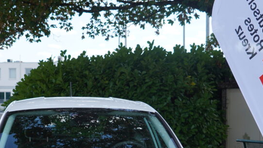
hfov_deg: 23.2
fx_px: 642
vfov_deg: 12.9
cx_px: 134
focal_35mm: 92
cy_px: 156
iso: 100
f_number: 4.5
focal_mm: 34
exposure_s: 1/250
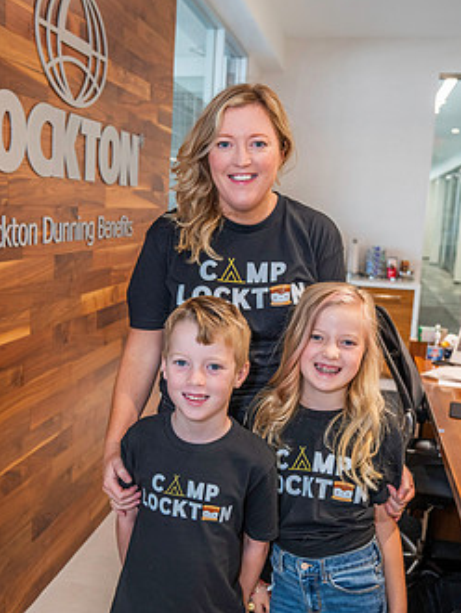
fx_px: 674
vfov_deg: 48.9
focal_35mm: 38
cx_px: 188
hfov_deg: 37.6
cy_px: 321
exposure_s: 1/160
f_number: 4
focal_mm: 29
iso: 2000
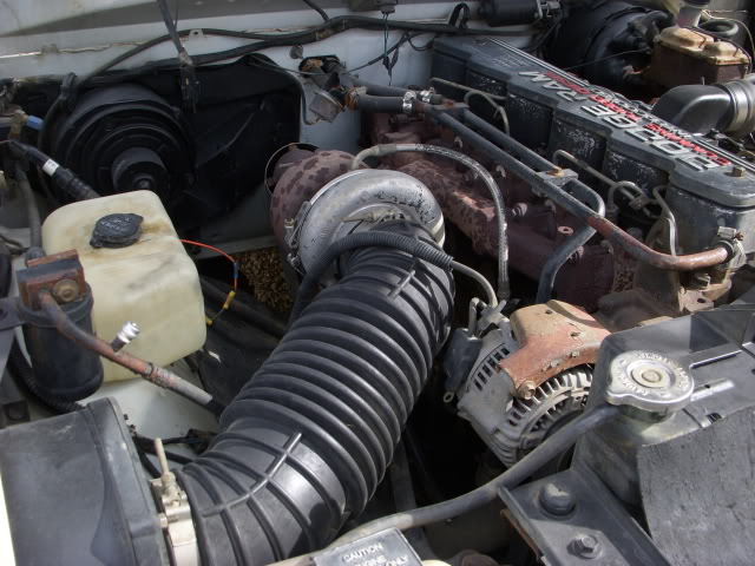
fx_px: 829
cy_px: 283
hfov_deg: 49.0
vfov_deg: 37.7
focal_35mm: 38
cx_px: 378
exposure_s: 1/200
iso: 100
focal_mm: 6.3
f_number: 3.3
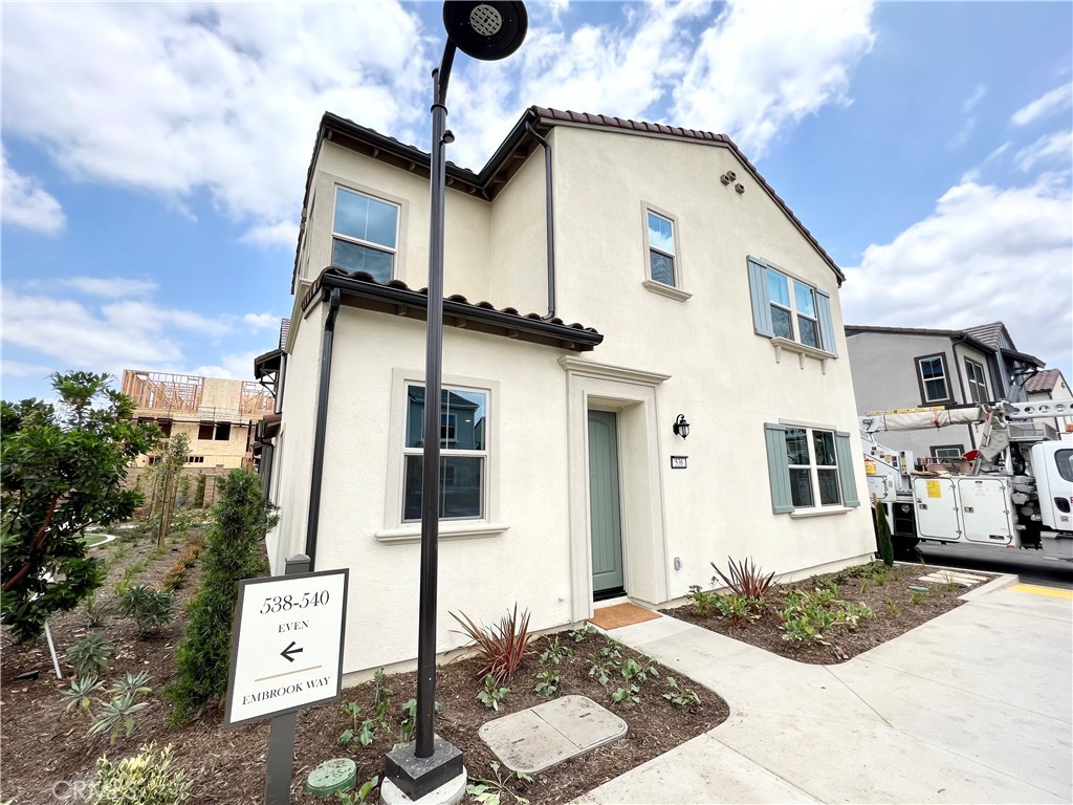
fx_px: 403
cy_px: 402
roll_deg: +0.5
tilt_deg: +11.0
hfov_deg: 106.2
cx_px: 536
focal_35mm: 13
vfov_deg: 89.9
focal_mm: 1.57
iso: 32
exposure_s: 1/1233
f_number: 1.8
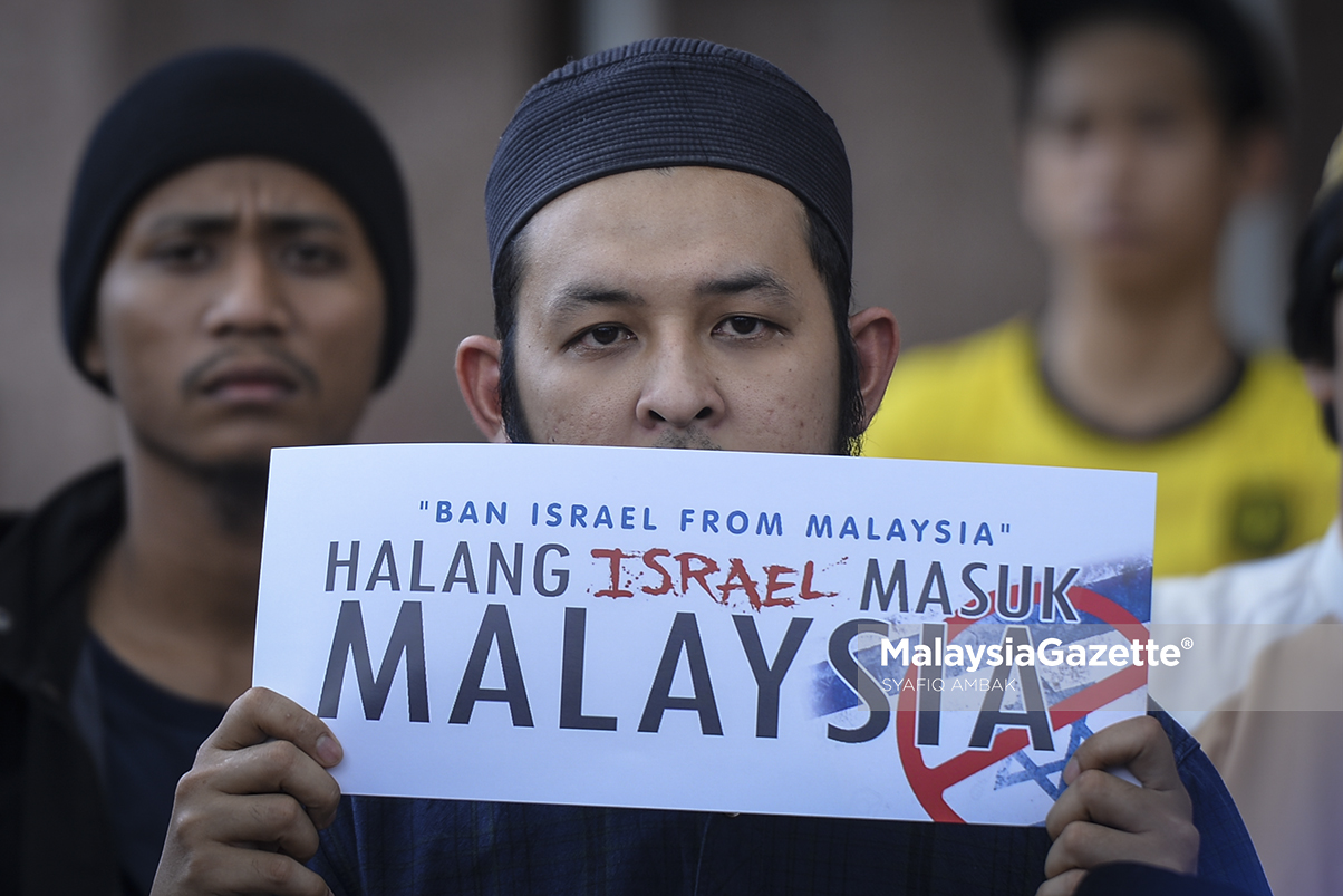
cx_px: 672
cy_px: 448
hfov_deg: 10.3
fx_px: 7461
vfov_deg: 6.9
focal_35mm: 200
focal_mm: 200
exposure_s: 1/500
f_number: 2.8
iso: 100
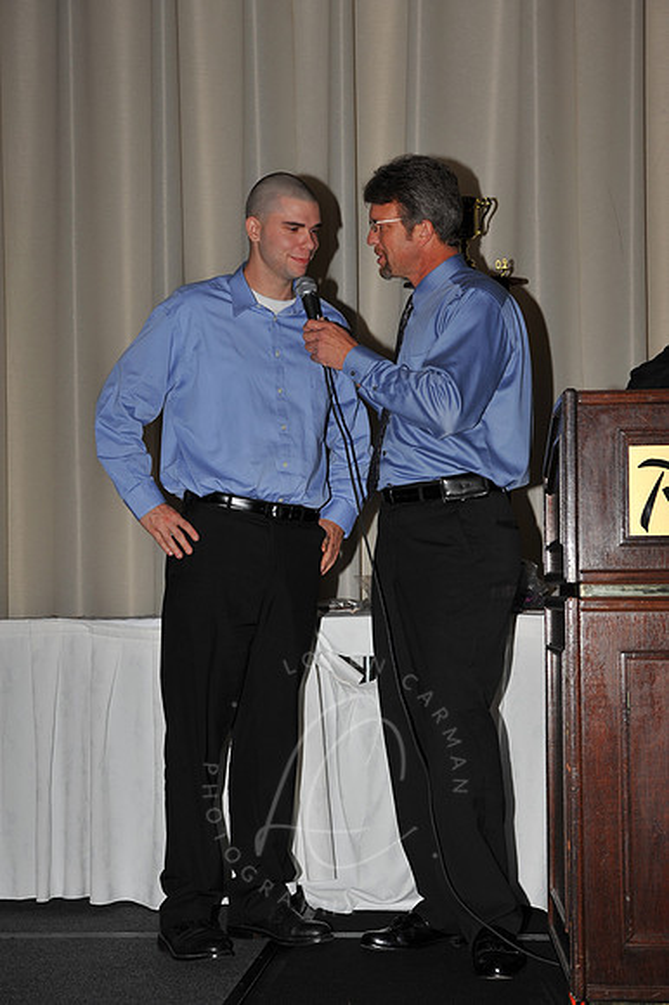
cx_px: 334
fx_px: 1814
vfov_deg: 31.0
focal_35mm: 65
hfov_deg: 20.9
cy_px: 502
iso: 250
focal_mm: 65
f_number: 8
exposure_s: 1/250
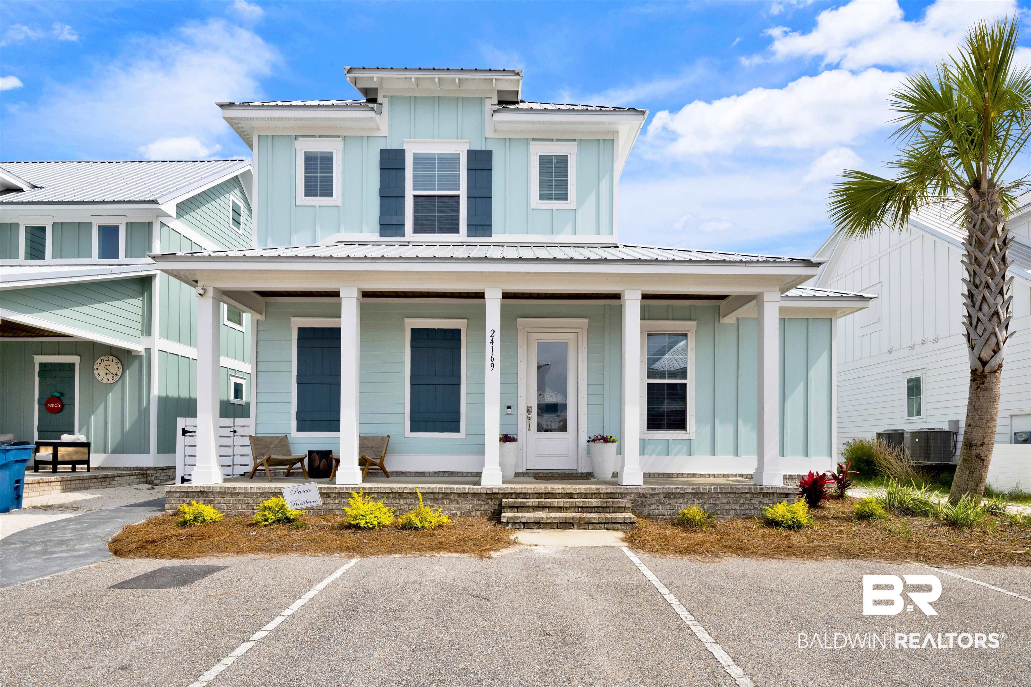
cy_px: 344
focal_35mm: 16
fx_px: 458
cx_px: 516
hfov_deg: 96.7
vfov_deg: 73.7
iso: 400
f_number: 11
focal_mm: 16
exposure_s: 1/1000
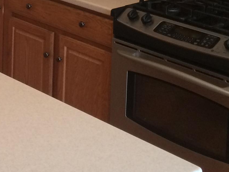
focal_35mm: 103
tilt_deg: -9.2
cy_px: -73
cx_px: -34
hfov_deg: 18.3
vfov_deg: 13.6
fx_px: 681
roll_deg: -0.5
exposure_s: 1/30
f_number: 2.2
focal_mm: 4.15
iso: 64
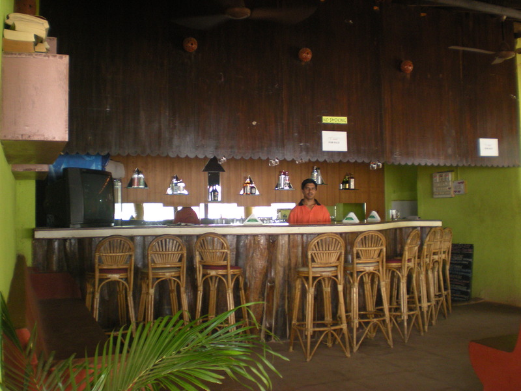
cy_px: 196
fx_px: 572
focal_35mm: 38
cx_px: 260
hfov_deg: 49.0
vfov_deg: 37.7
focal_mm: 6.3
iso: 200
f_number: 3.1
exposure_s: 1/53.5
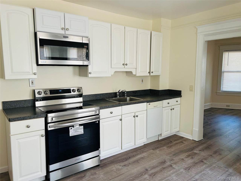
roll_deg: +1.6
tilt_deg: -6.8
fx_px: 181
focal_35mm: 26
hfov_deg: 67.3
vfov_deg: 53.1
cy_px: 90
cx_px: 120
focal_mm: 5.7
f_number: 1.5
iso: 125
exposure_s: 1/111
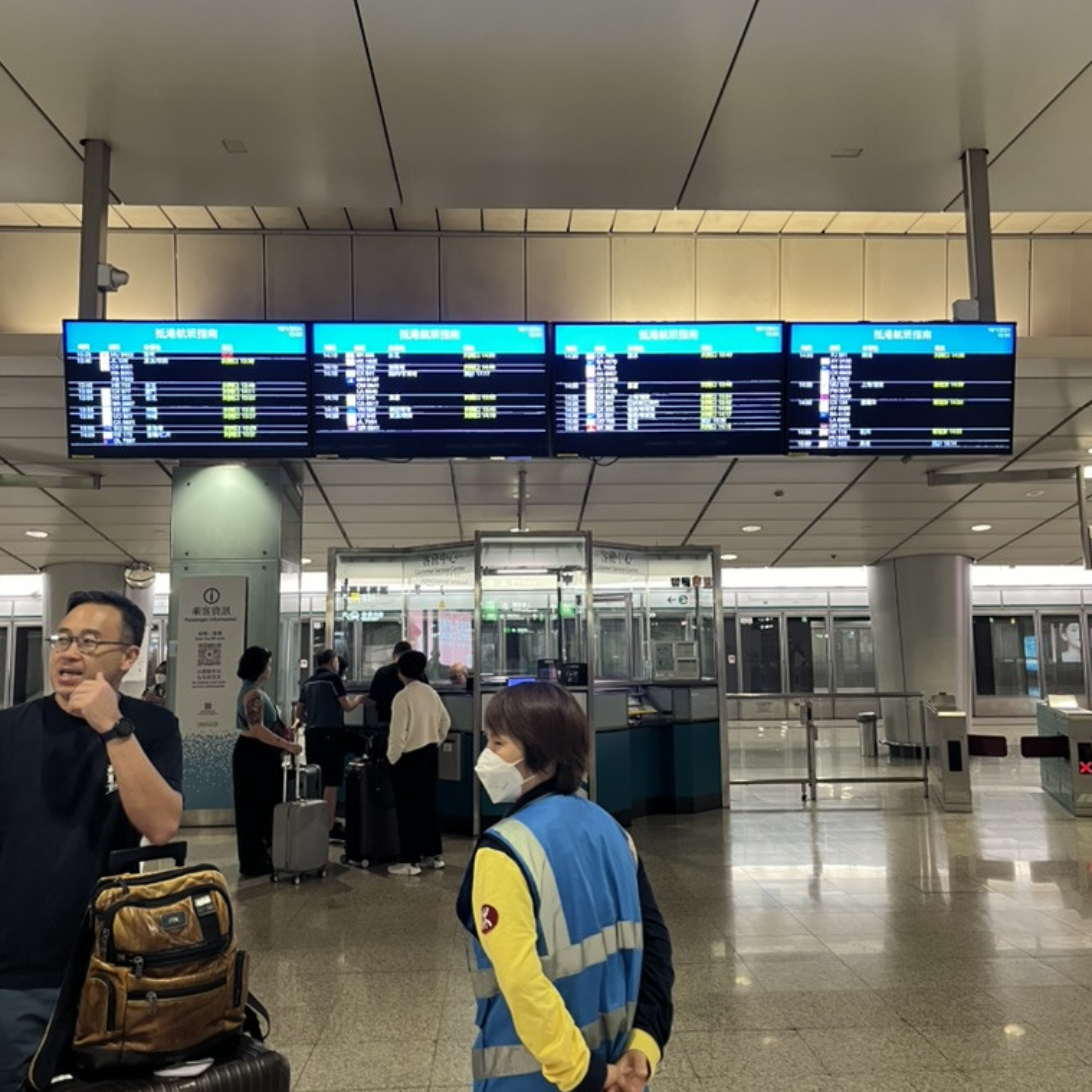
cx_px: 551
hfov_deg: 52.5
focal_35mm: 31
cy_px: 502
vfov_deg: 52.5
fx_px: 1106
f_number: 1.6
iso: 200
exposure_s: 1/50
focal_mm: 5.1
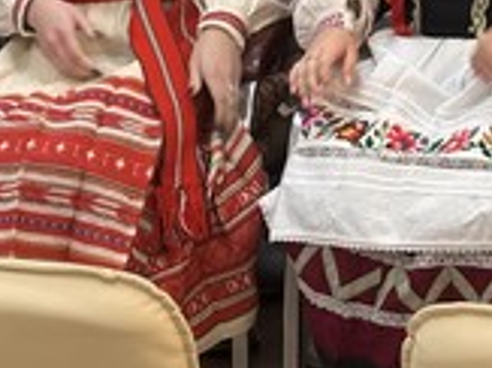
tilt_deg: -5.8
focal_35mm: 177
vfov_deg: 8.1
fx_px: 2514
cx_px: 546
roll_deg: +1.0
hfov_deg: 11.0
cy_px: -305
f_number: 1.78
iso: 64
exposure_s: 1/50
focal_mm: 6.86
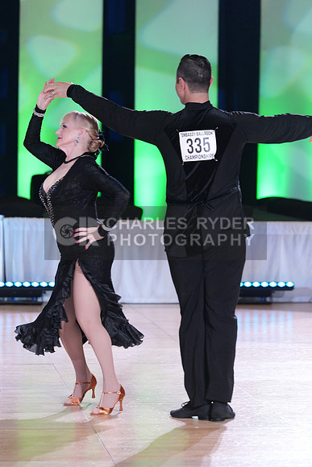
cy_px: 234
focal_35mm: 153
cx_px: 156
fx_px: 1988
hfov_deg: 9.0
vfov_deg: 13.4
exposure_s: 1/200
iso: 2500
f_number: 4
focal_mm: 153
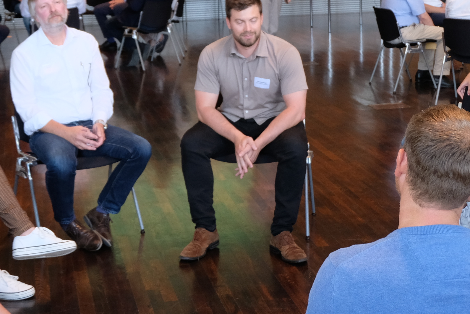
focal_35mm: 80
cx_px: 278
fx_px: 1045
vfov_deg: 17.0
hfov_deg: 25.3
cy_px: 65
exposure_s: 1/60
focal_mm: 20.1
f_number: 4.5
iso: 640
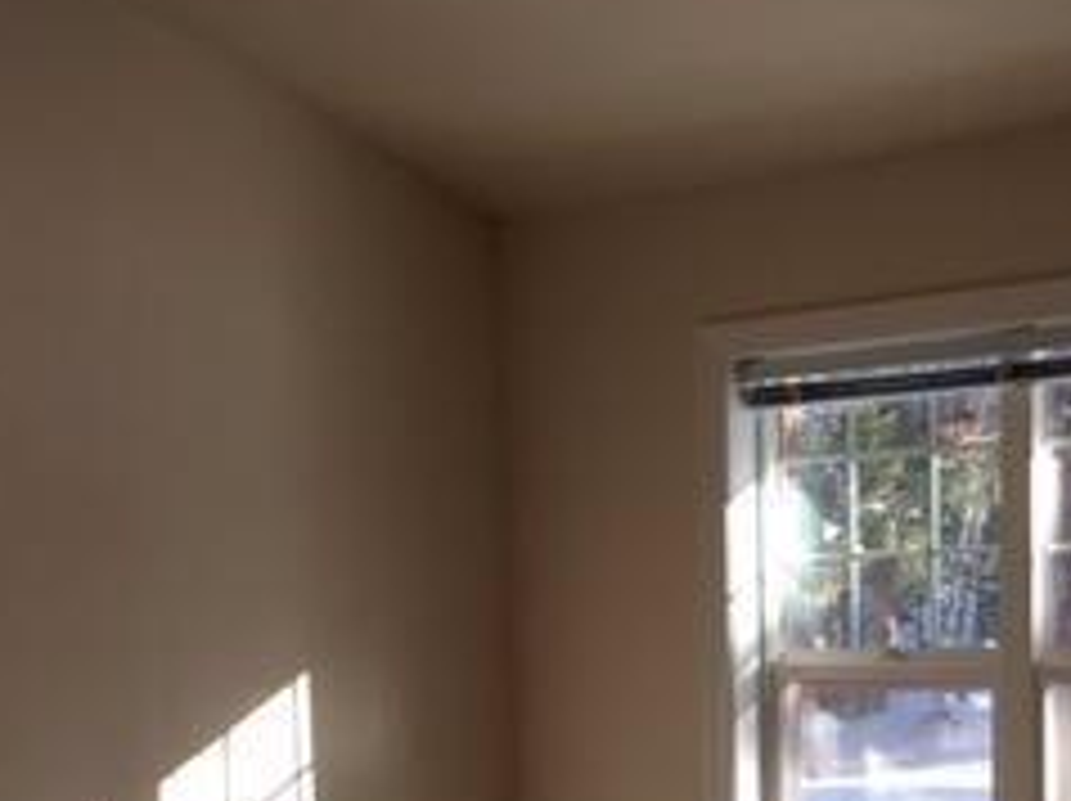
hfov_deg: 25.0
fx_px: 2411
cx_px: 621
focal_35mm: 78
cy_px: 940
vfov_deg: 18.0
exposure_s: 1/120
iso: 25
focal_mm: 4.15
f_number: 2.2
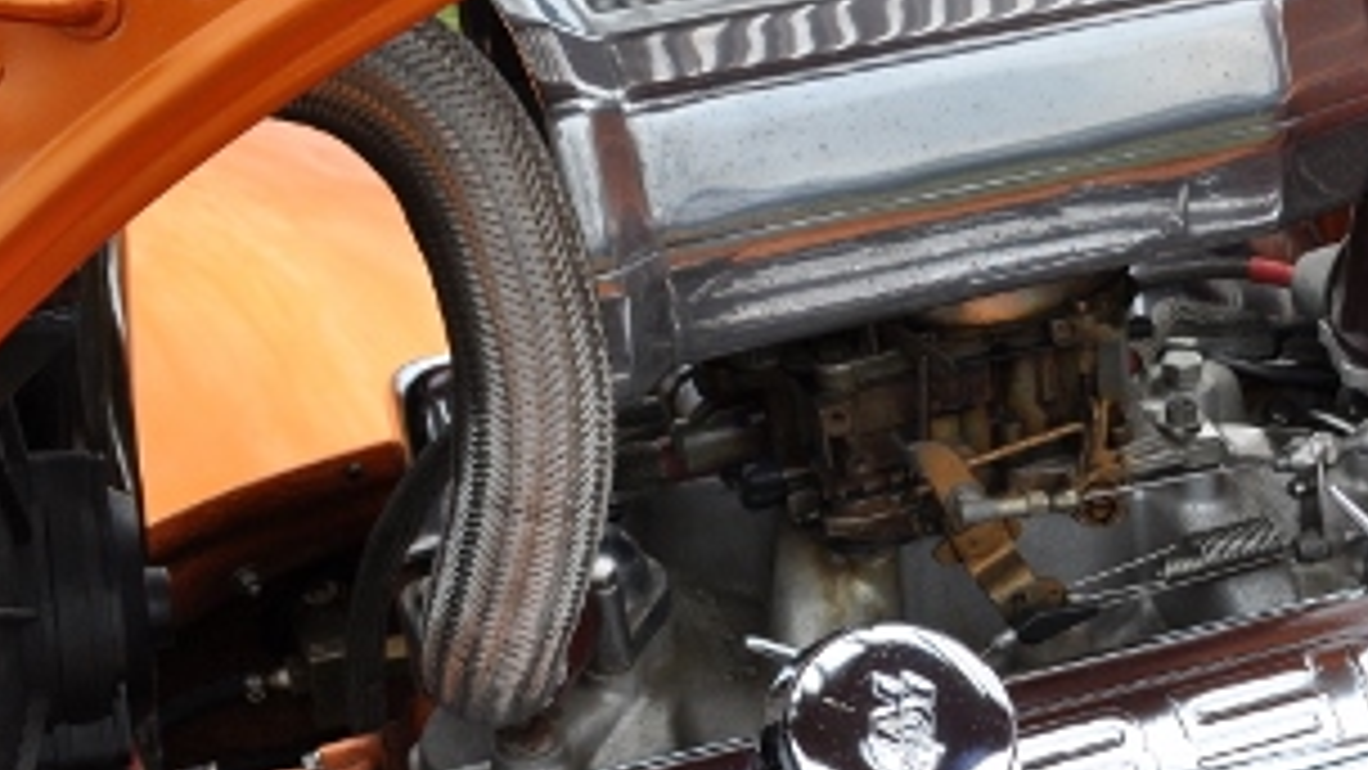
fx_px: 2394
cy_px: 565
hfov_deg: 30.8
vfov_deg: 18.2
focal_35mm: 66
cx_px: 1174
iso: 500
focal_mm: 20
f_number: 11
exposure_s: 1/500
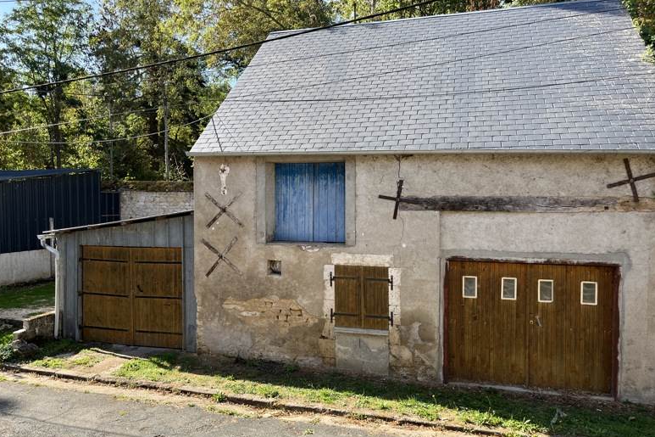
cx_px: 319
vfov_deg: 46.4
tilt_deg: -1.0
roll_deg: +0.2
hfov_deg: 65.5
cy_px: 214
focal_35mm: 28
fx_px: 509
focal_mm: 5.1
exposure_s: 1/878
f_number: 1.6
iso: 50
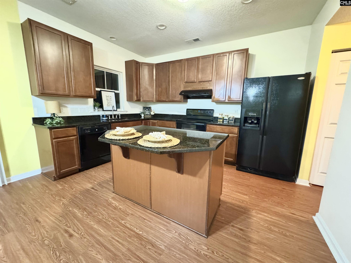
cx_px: 176
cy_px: 132
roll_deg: -1.1
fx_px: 142
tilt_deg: -10.6
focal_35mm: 14
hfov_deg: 102.1
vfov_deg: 85.7
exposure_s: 1/40
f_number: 2.2
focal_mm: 2.22
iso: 1250
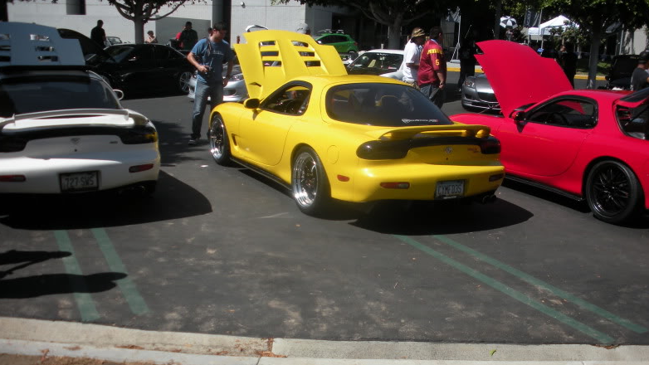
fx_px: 671
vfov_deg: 30.3
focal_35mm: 39
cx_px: 328
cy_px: 221
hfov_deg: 51.6
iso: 64
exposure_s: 1/906
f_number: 3.5
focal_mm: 6.3
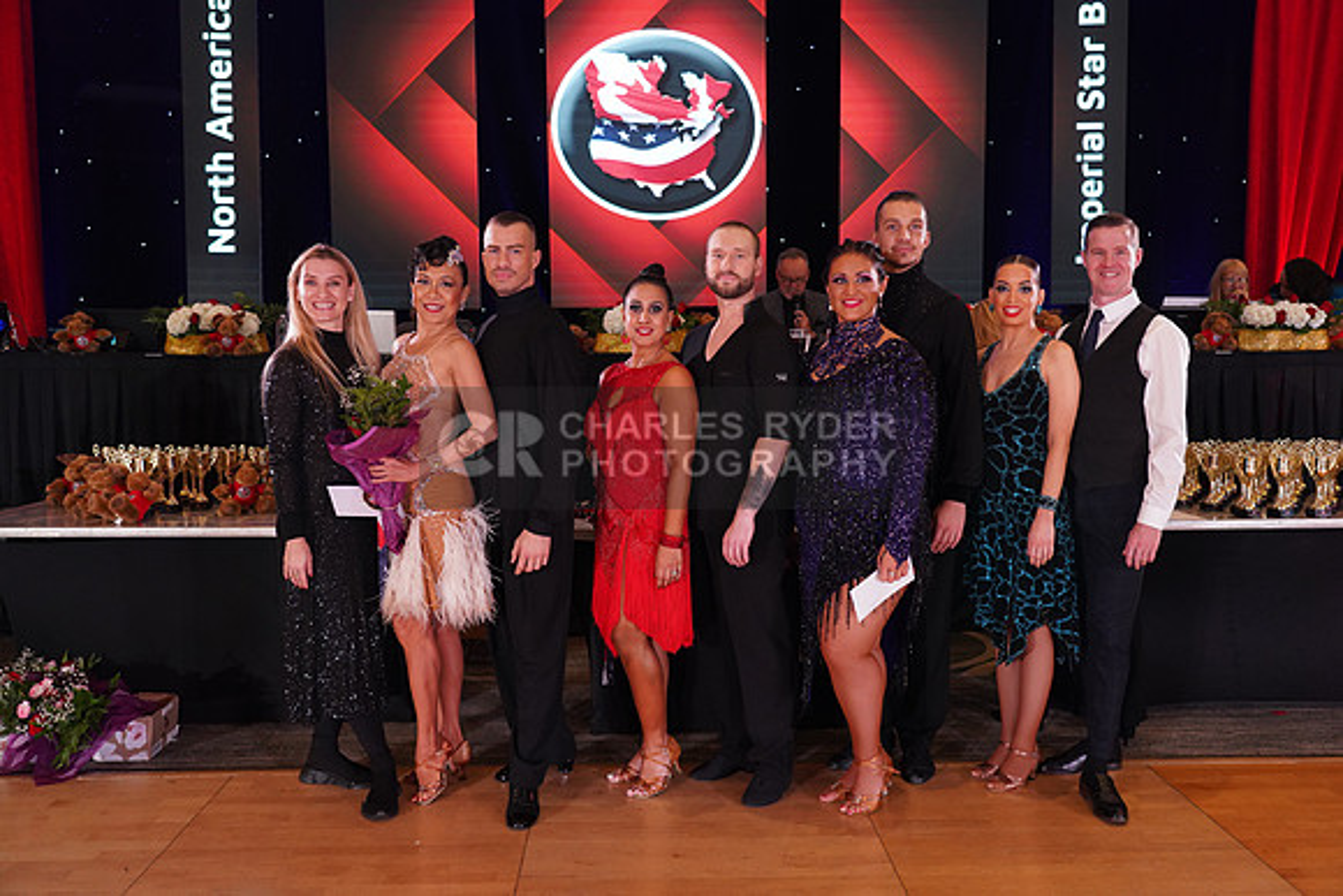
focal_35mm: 32
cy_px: 448
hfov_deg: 58.7
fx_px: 1194
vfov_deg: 41.1
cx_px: 672
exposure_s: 1/160
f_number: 4
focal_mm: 32
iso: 2000
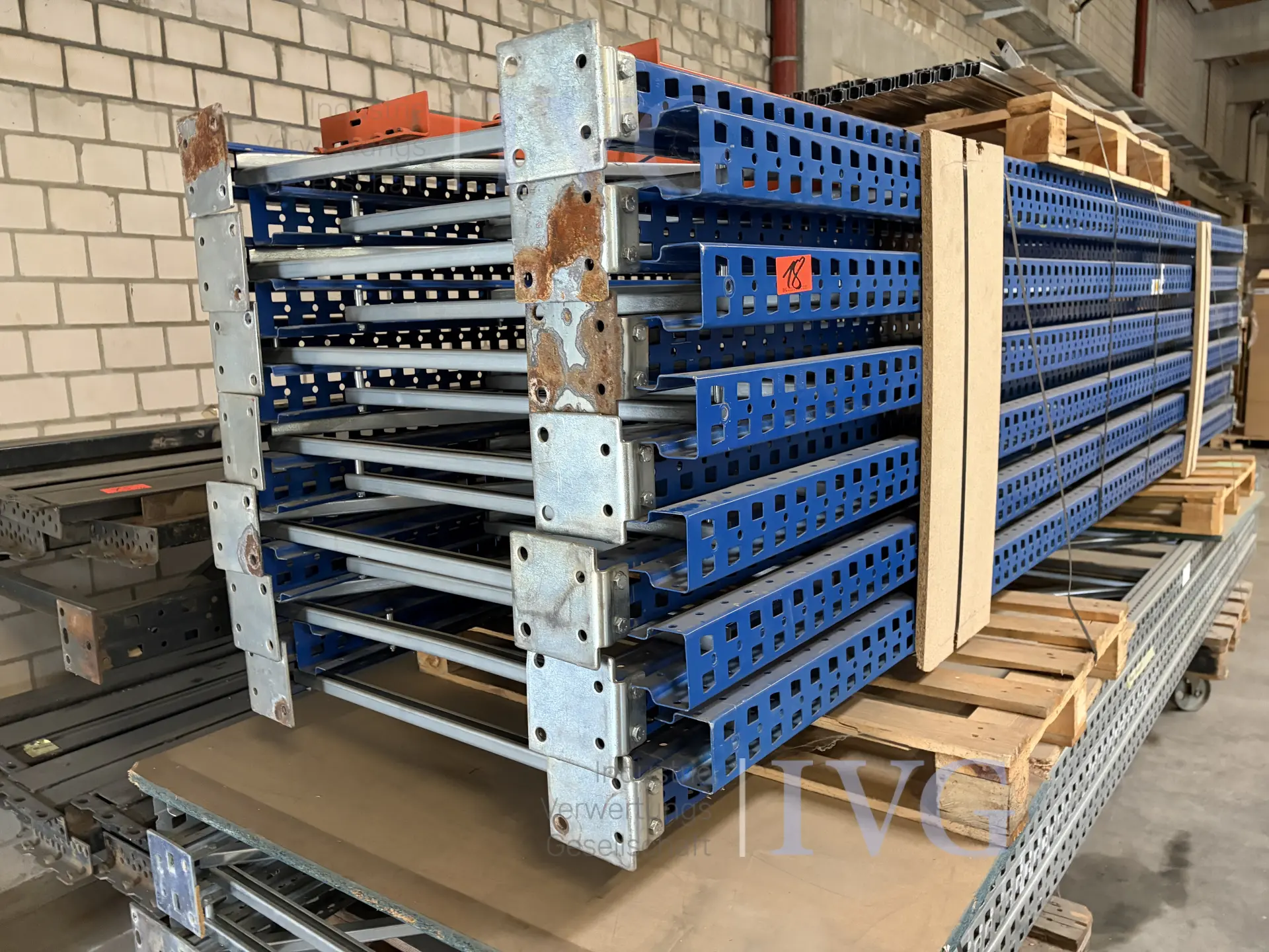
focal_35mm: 26
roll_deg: +2.2
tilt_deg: -9.1
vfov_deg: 53.1
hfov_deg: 67.3
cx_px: 634
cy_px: 476
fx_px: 953
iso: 500
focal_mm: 5.96
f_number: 1.6
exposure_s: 1/33
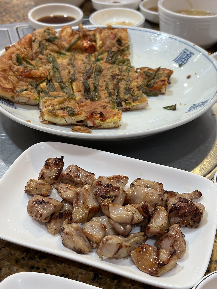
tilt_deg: -36.2
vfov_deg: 36.8
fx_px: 435
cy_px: 144
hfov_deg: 28.0
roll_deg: +1.0
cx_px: 108
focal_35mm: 52
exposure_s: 1/50
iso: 80
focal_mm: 5.96
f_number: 1.6
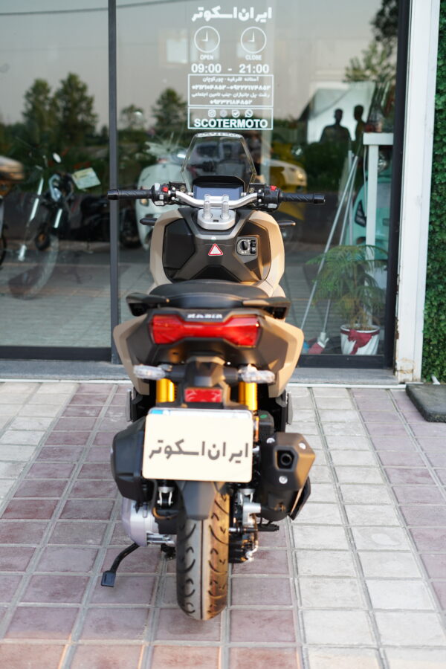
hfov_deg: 27.0
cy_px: 334
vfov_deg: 39.6
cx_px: 223
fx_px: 929
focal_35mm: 50
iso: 160
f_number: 2.8
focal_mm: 50
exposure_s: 1/80
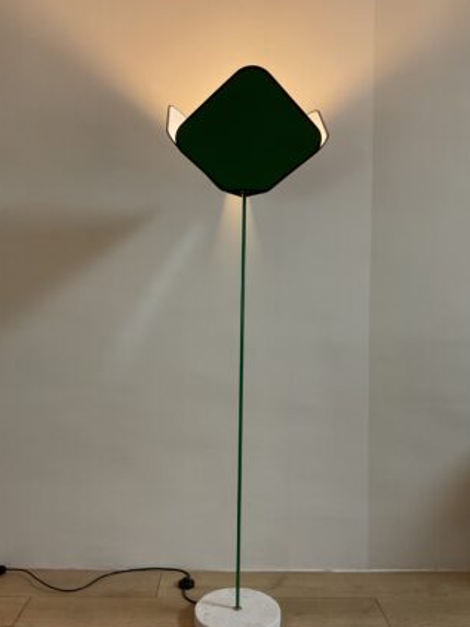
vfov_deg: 56.8
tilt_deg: -1.4
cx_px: 227
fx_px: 580
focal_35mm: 32
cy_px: 327
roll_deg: -1.0
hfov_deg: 44.1
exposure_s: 1/50
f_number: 1.8
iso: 100
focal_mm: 3
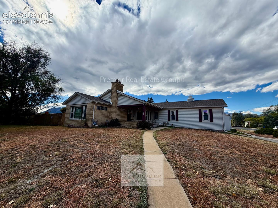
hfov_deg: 102.1
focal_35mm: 14
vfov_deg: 85.7
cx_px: 139
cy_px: 104
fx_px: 112
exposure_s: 1/1087
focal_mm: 2.22
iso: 25
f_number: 2.2
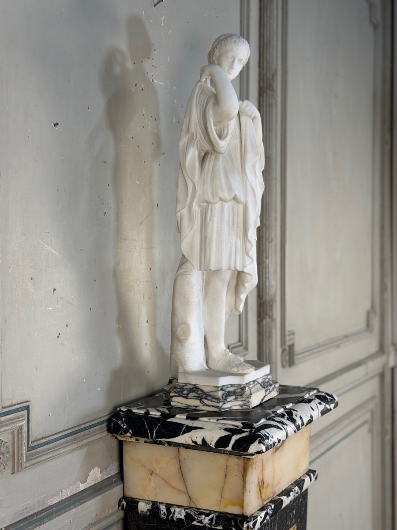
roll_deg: +0.8
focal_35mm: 48
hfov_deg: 30.3
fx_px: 734
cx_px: 198
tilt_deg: -1.6
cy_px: 265
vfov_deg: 39.7
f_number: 1.78
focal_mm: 6.76
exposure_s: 1/50
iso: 64
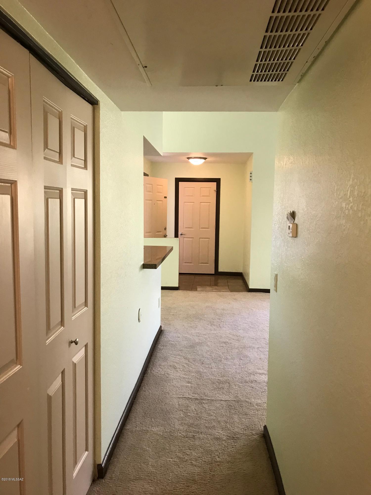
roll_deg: -0.8
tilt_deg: -7.1
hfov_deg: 49.7
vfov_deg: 63.4
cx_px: 186
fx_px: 400
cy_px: 248
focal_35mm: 28
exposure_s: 1/17
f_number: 1.8
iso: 40
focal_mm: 3.99
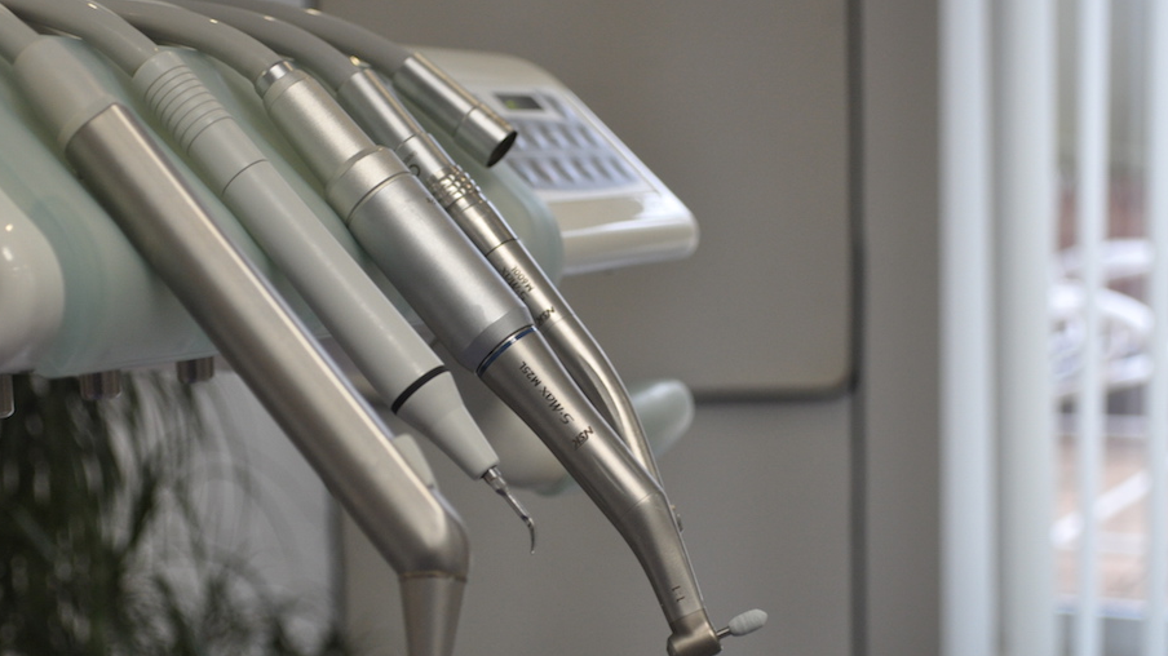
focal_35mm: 64
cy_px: 404
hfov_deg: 32.8
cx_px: 521
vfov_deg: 18.8
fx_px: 1982
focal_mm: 36
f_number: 5
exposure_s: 1/60
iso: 800
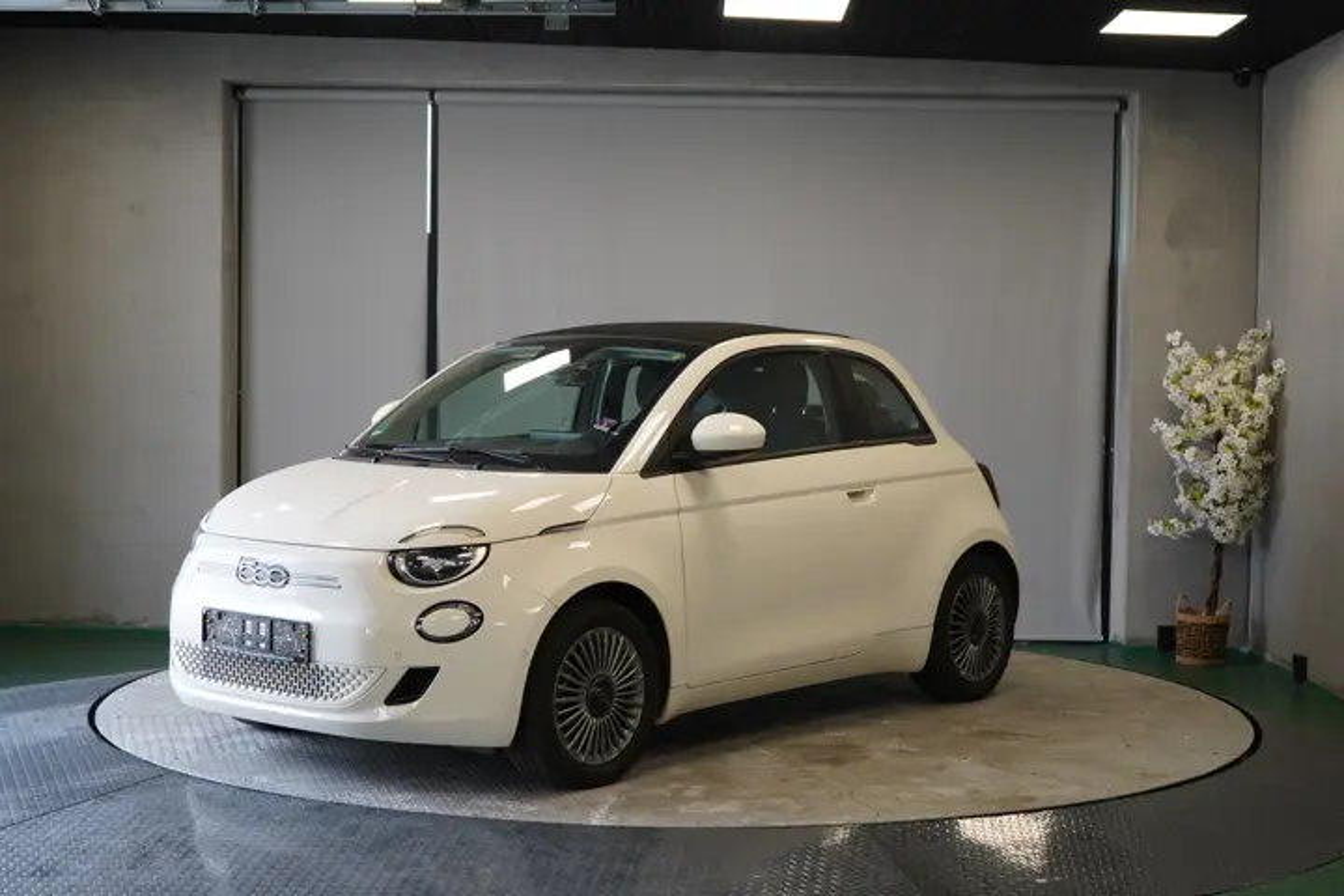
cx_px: 672
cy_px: 448
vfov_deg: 26.0
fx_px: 1941
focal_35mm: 52
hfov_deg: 38.2
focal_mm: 52
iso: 1000
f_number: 5
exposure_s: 1/160
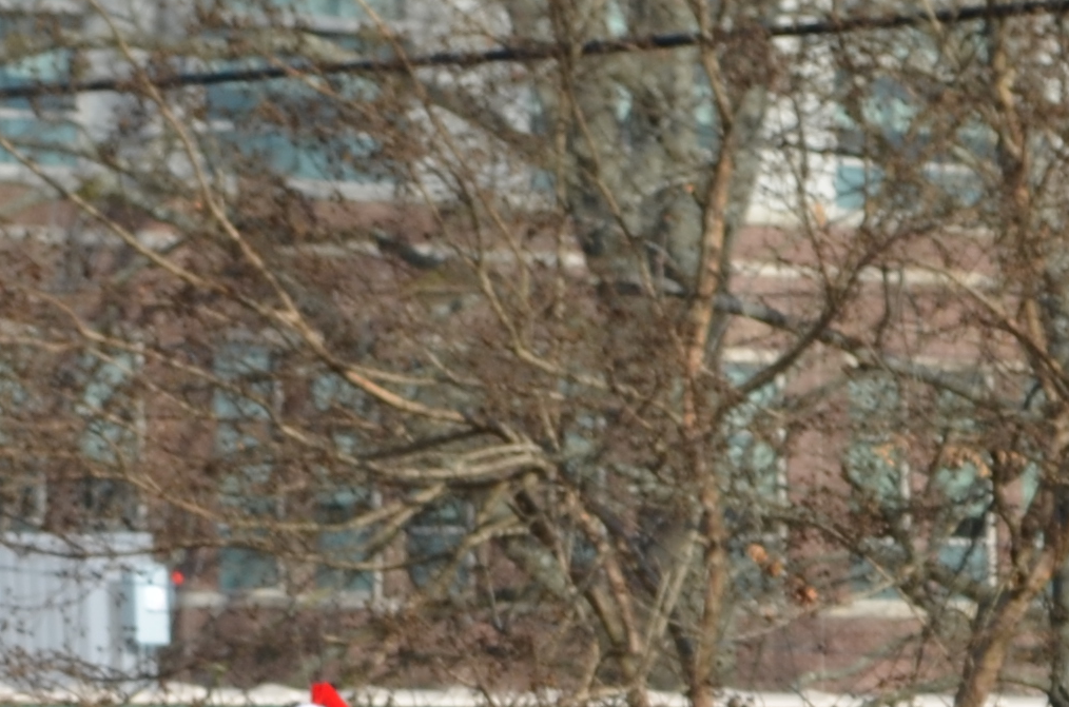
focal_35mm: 350
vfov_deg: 3.9
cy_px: 1539
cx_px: 1227
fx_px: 10369
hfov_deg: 5.9
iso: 110
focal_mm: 48
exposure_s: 1/250
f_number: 8
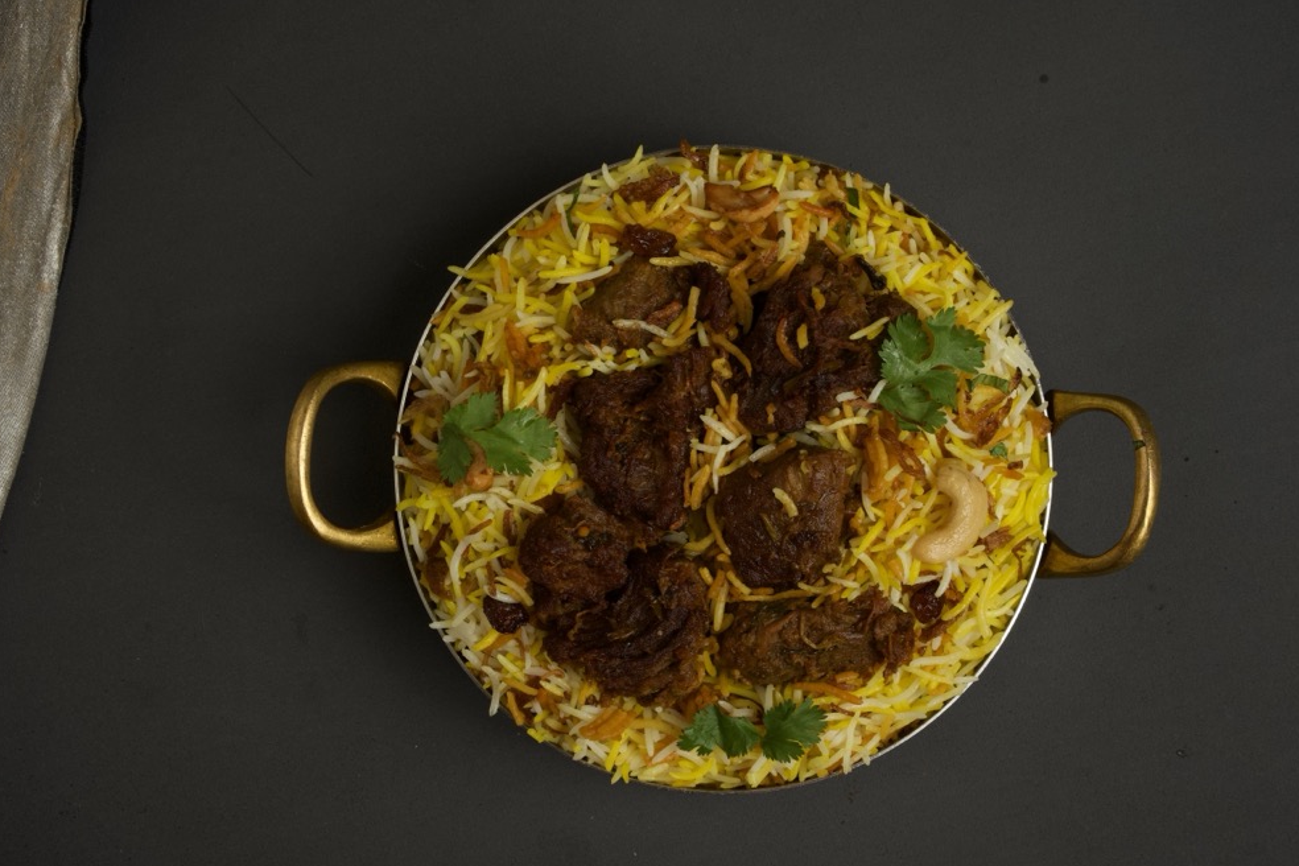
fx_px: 2201
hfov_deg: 32.9
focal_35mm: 61
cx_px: 722
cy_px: 484
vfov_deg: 22.2
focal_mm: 50
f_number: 14
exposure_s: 1/125
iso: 640
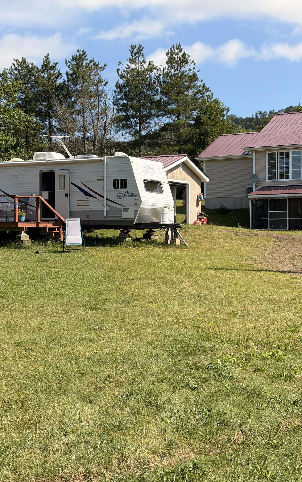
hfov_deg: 25.3
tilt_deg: -1.4
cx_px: 181
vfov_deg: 39.6
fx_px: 672
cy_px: 241
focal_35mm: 51
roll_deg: +0.2
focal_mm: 6.76
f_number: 1.78
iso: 64
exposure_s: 1/4098
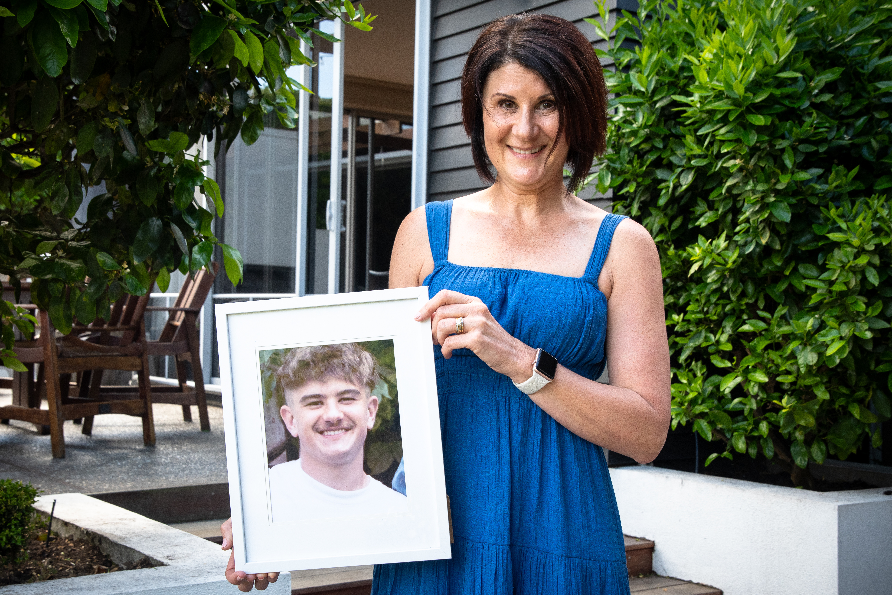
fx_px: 1189
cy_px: 306
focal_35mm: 48
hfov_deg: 41.1
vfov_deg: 28.1
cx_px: 428
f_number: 6.3
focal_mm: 30
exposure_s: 1/250
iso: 400
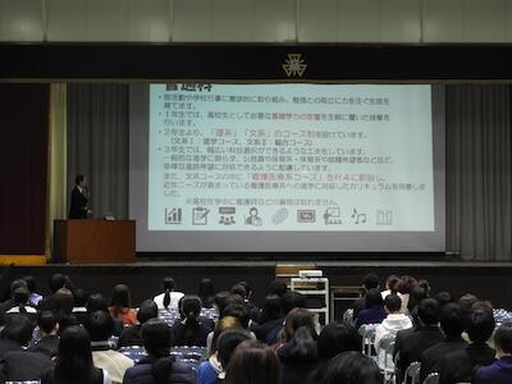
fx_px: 1553
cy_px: 192
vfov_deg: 14.1
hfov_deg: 18.7
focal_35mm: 105
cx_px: 256
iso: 400
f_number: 4.8
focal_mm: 18.8
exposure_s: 1/25
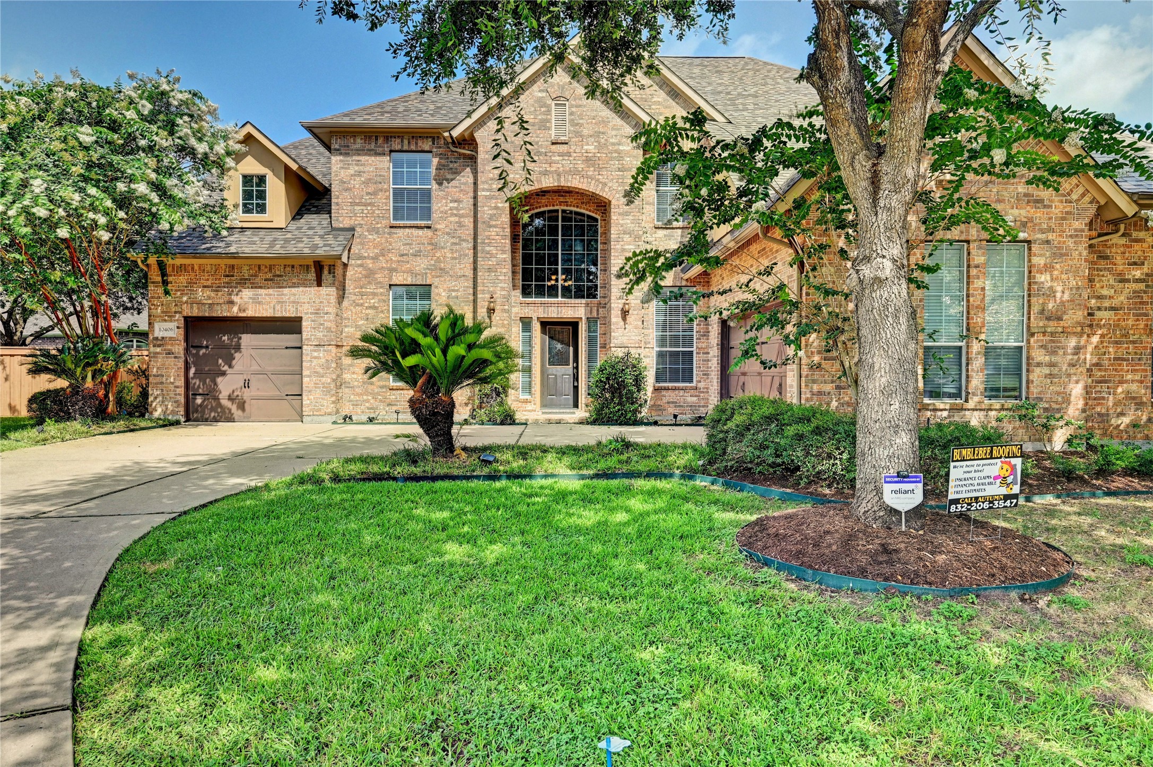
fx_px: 736
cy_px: 384
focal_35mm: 23
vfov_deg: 55.0
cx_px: 576
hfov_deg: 76.1
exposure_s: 1/400
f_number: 8
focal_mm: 23
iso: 400
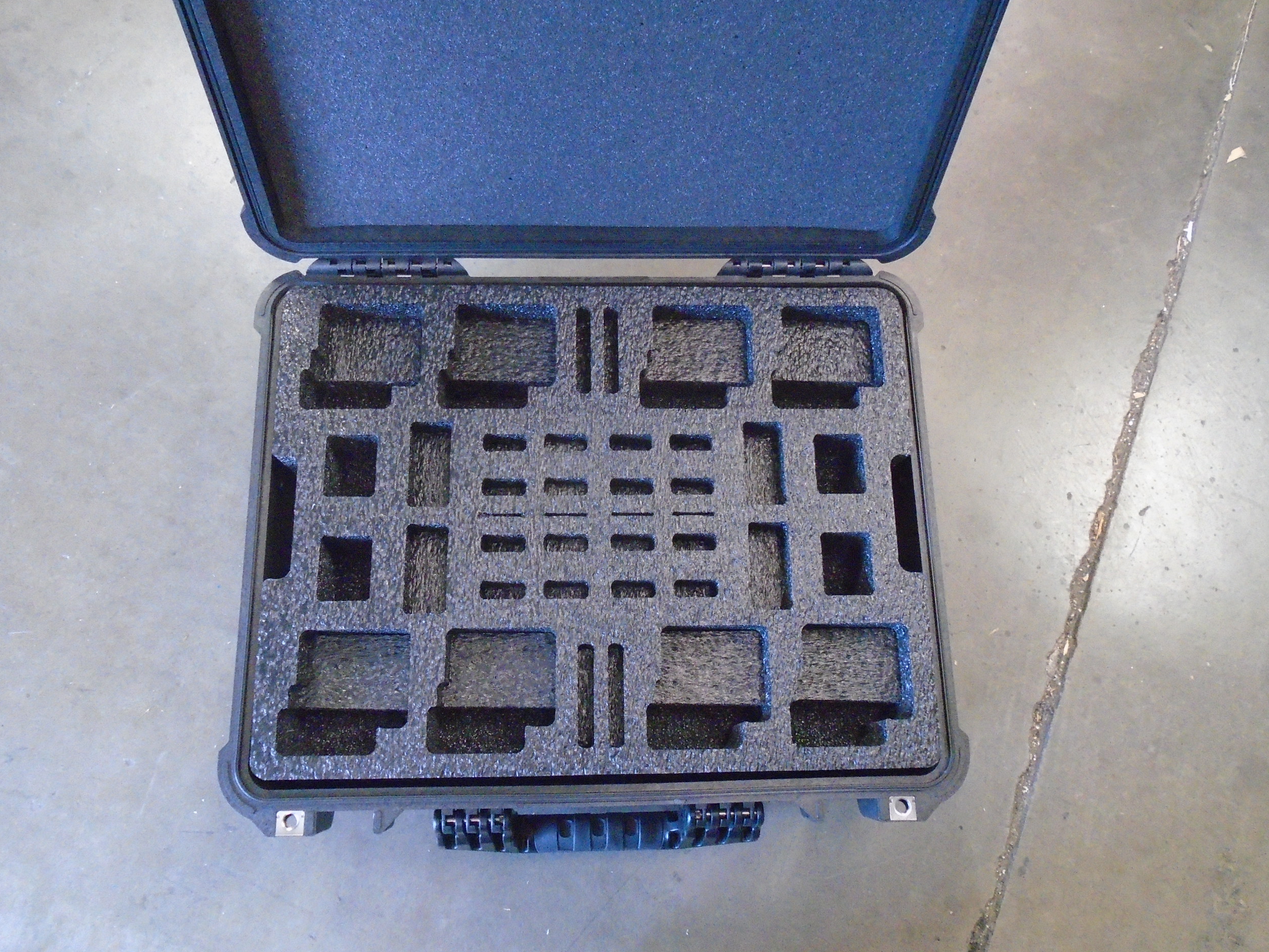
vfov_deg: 51.4
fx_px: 990
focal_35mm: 27
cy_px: 481
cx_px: 624
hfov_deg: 65.3
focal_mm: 4.6
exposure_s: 1/40
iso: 800
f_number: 3.2
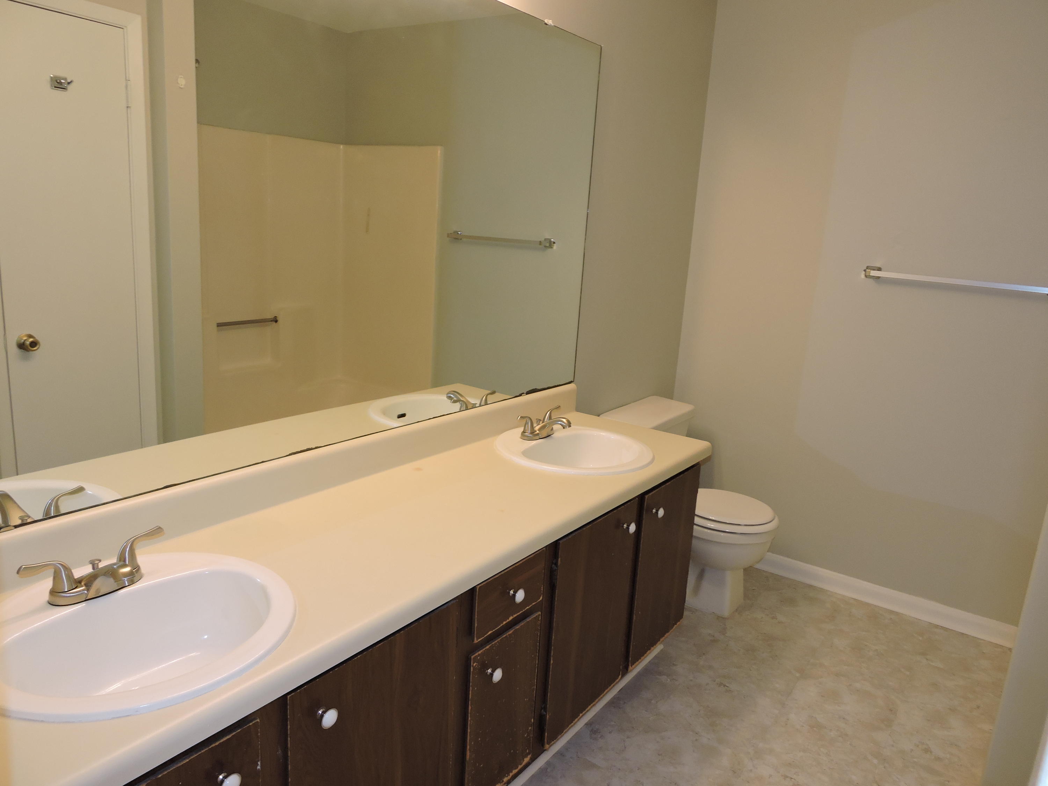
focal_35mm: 24
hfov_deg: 71.6
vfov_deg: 56.8
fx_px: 727
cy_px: 393
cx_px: 524
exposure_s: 1/40
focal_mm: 4.3
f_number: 3.3
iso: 200
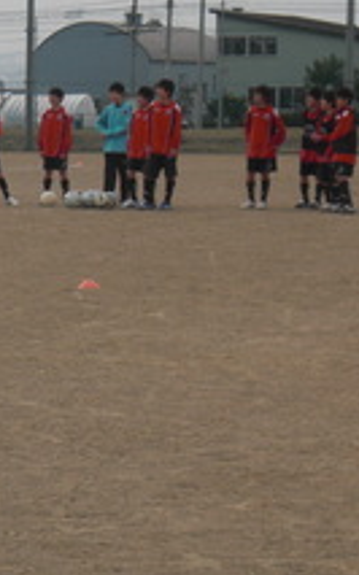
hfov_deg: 7.2
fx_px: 2851
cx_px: -24
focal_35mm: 182
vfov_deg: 11.5
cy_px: 201
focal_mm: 14.49
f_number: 5
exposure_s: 1/250
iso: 64
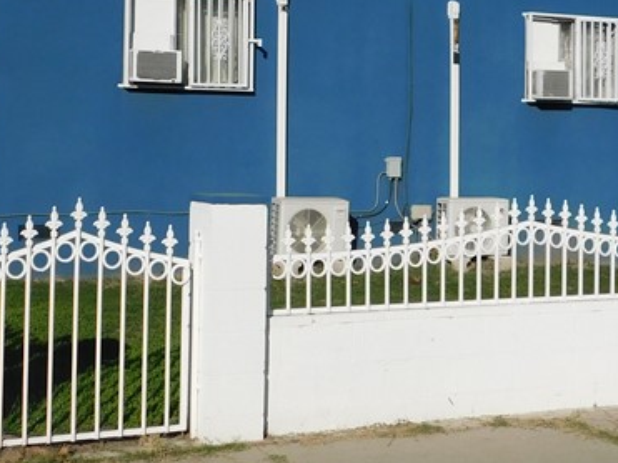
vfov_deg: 21.0
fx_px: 1231
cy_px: 93
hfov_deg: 28.2
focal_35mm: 69
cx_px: 298
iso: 125
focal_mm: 4.5
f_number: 6.2
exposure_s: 1/800
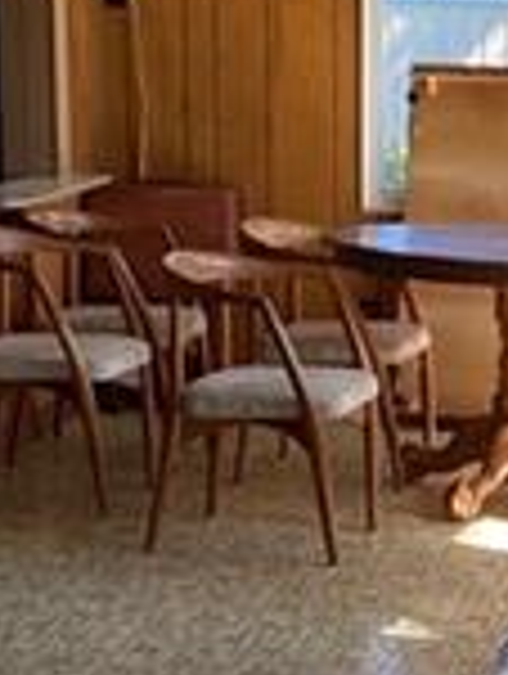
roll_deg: -0.8
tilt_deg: -12.6
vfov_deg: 14.7
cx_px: 521
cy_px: 580
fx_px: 2595
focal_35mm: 133
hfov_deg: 11.1
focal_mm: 4.25
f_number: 1.8
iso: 80
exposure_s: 1/121
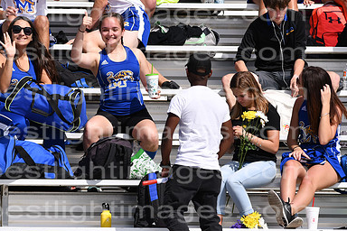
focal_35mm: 679
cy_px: 113
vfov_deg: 2.0
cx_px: 104
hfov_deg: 3.0
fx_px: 6544
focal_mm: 300
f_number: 4
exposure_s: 1/2500
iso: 100
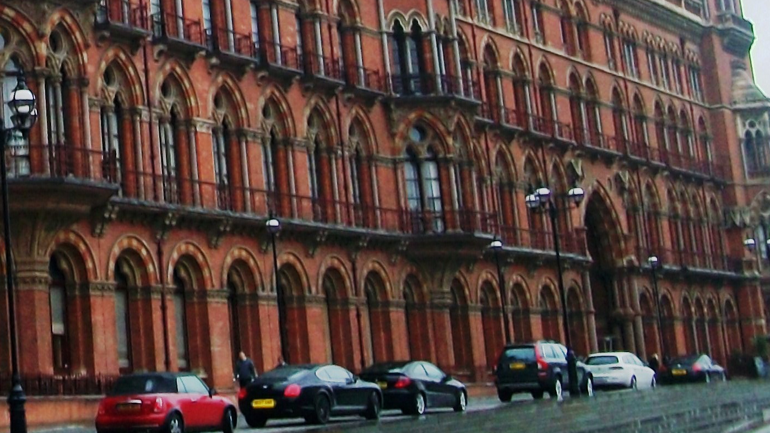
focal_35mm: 92
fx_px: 1878
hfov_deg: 22.1
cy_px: -213
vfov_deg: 12.5
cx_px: -34
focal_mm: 5.7
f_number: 2.8
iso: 80
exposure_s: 1/100
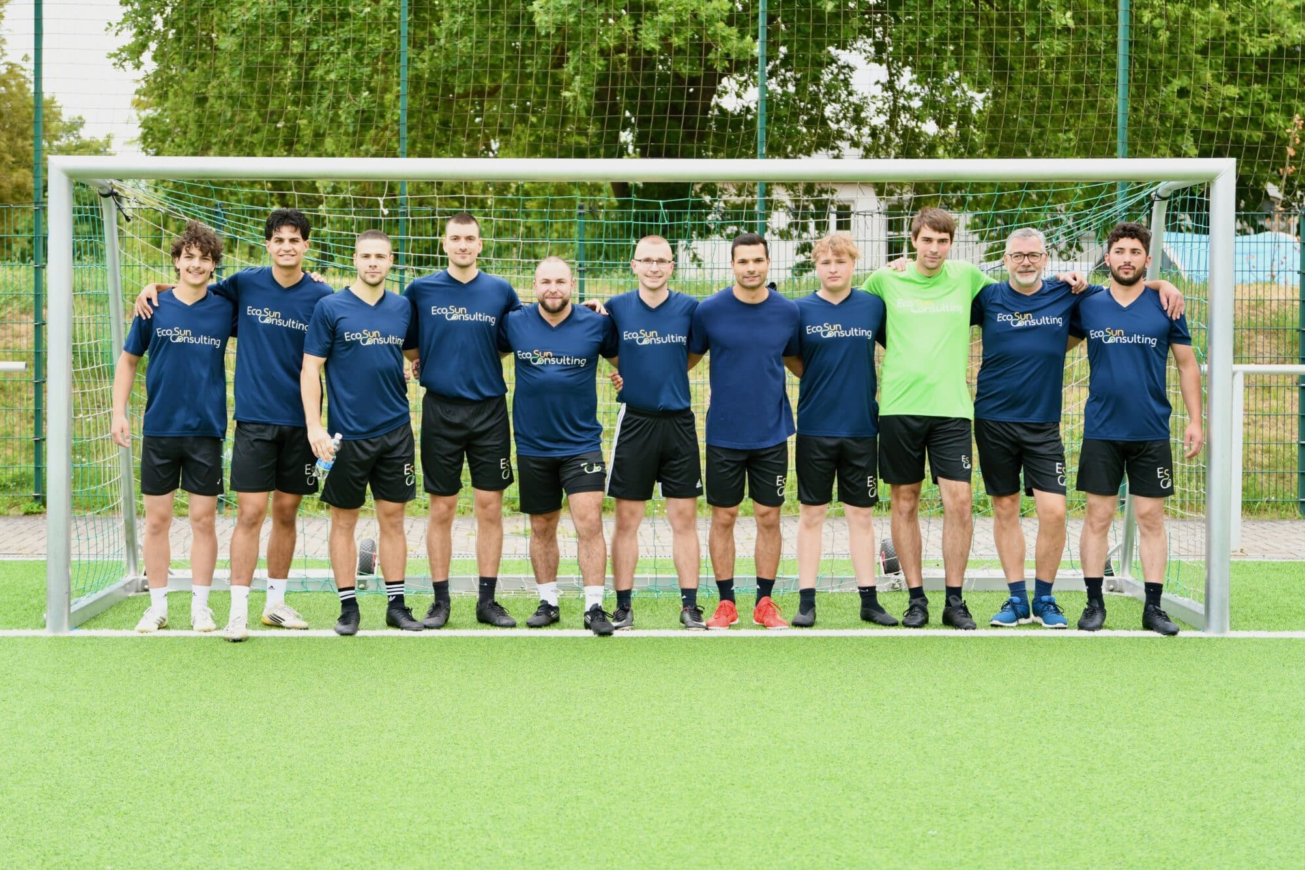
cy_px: 434
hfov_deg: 43.6
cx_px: 647
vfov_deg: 29.9
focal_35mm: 45
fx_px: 1631
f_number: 2.8
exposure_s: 1/800
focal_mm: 44
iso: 360
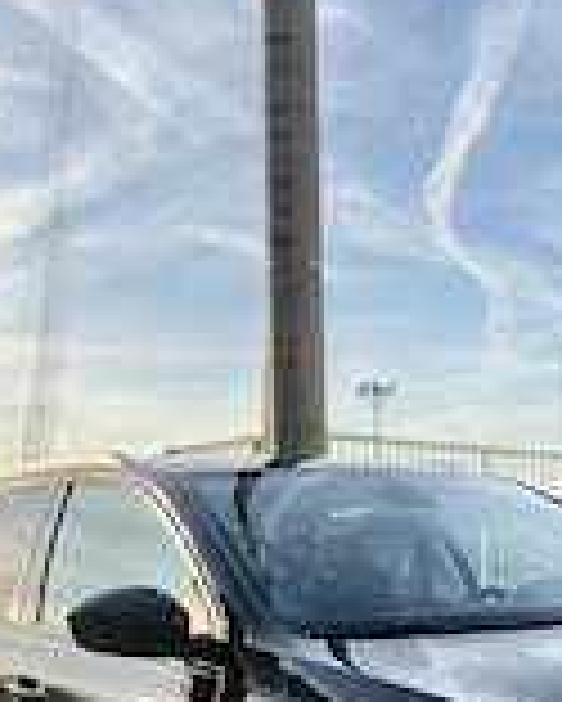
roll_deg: +0.0
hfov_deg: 23.1
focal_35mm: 65
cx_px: 472
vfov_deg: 26.8
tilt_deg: -7.5
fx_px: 1350
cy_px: 765
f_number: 1.5
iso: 50
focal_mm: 5.7
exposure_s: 1/1575
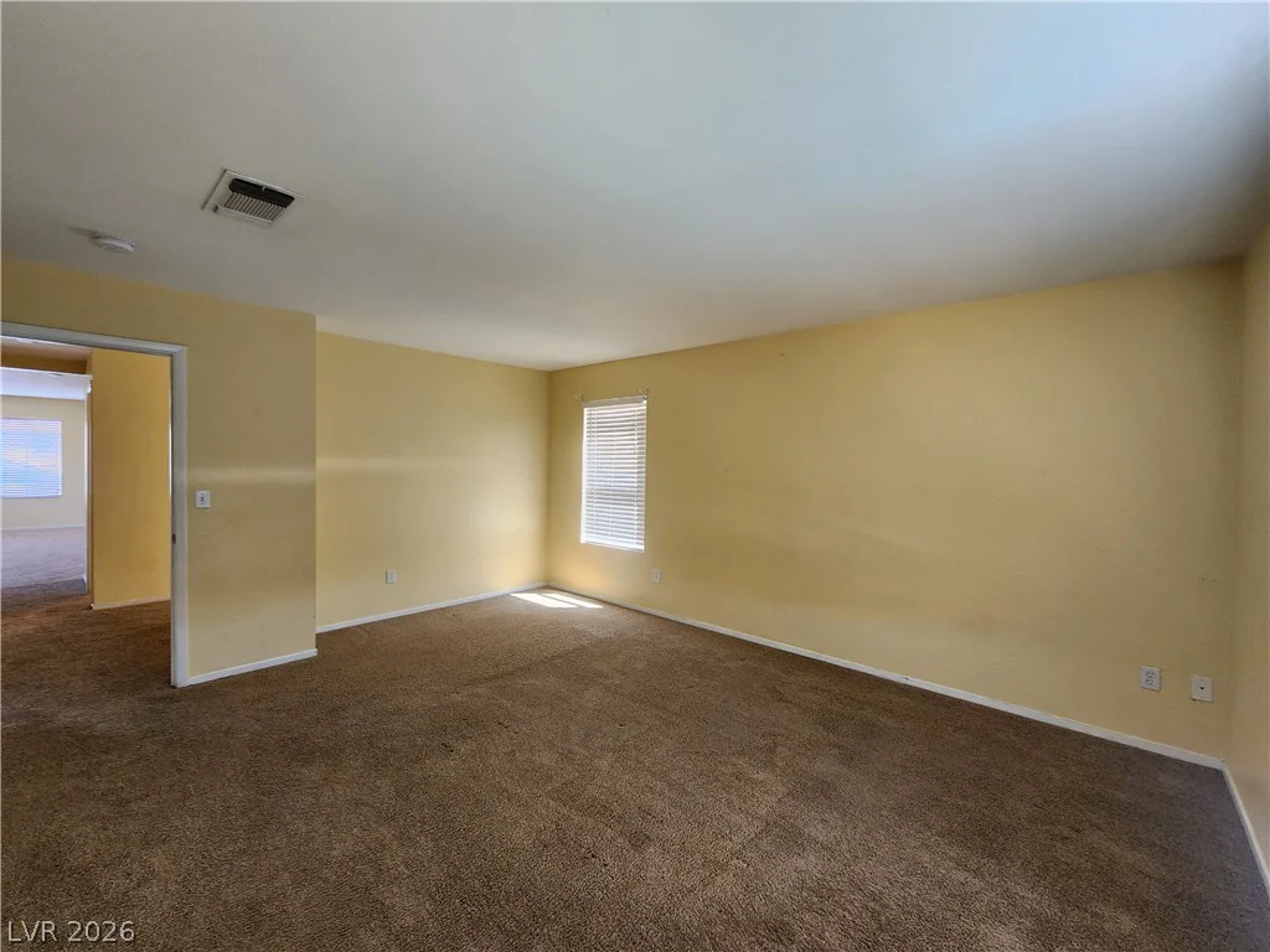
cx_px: 635
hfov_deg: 106.2
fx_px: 477
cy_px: 476
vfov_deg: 89.9
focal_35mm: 13
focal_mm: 2.2
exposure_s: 1/60
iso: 160
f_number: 2.2
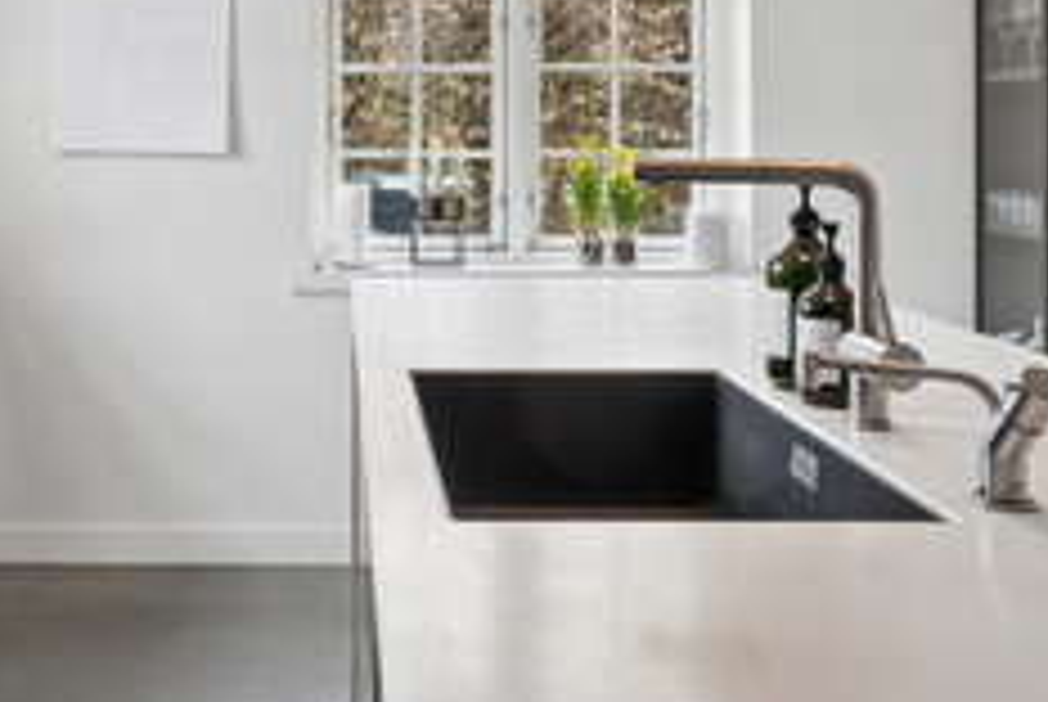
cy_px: 99
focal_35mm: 46
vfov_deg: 28.5
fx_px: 1338
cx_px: 216
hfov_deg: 41.0
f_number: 8
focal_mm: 17
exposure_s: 1/10
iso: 320
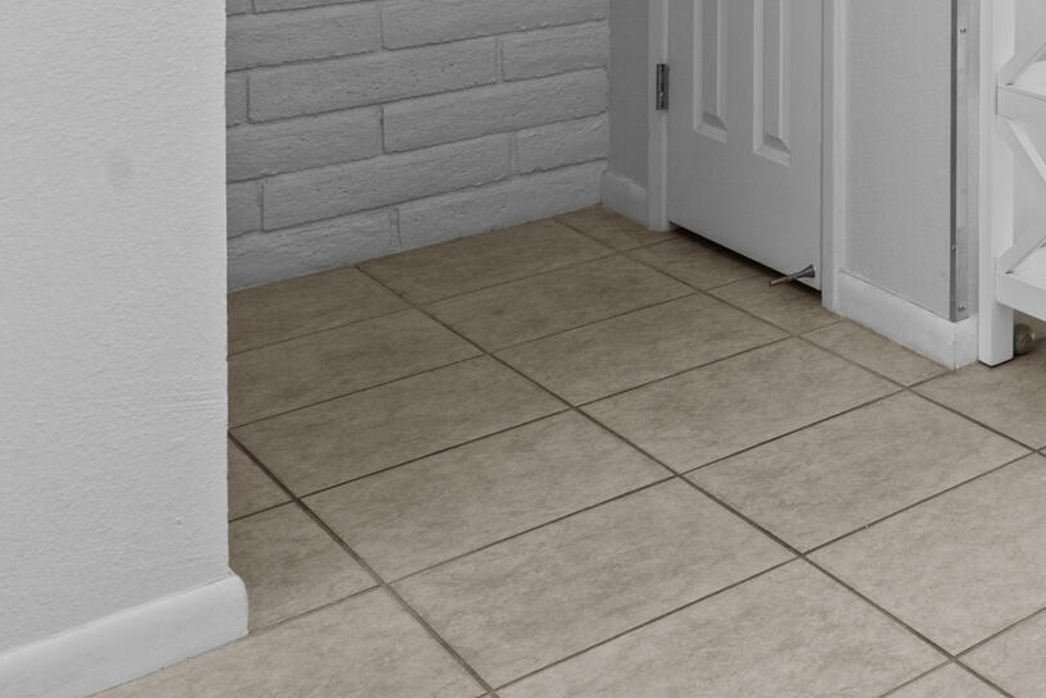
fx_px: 1511
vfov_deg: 23.1
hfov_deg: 27.3
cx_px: 1550
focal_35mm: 52
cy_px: -213
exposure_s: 1/10
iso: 250
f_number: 9
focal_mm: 17
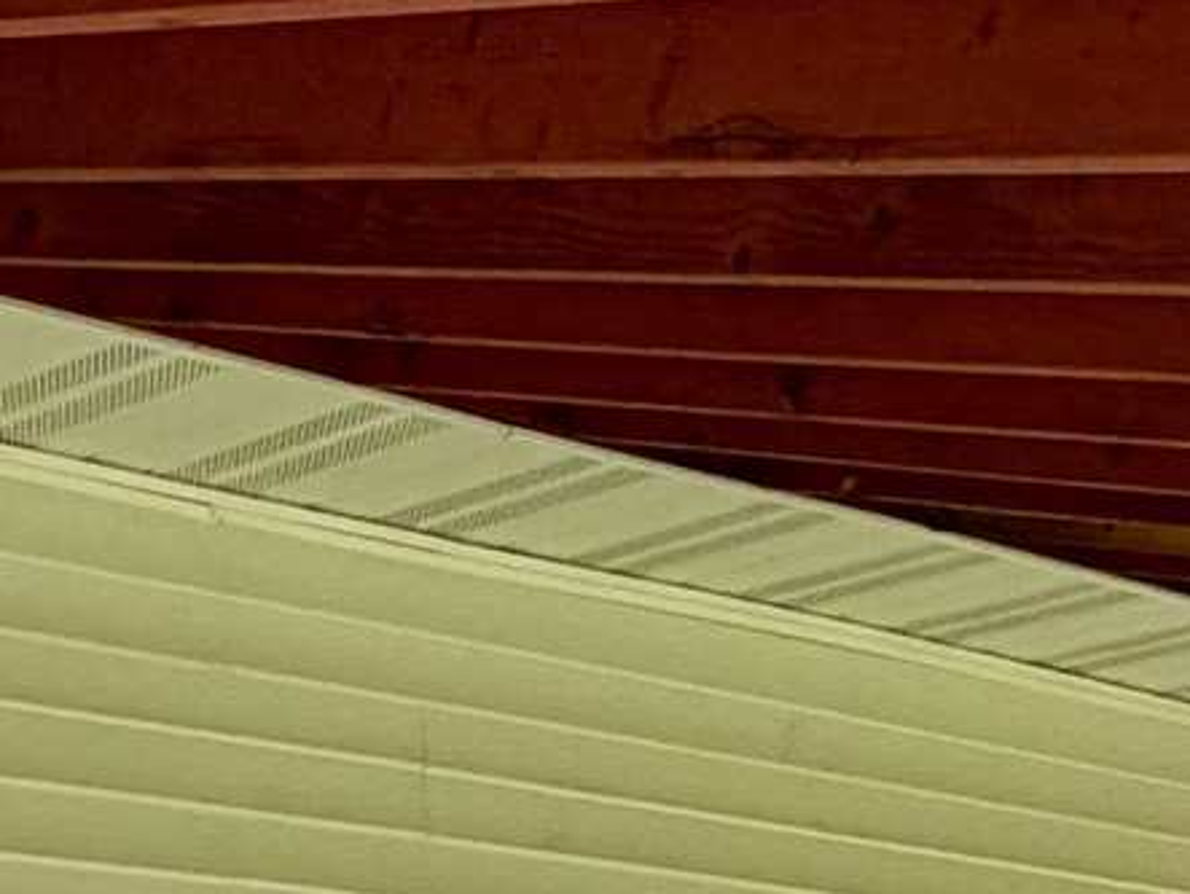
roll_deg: +0.3
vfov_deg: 13.2
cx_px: 344
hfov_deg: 20.1
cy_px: 1799
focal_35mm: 97
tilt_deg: -5.5
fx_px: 3337
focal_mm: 2.22
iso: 64
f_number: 2.2
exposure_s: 1/121
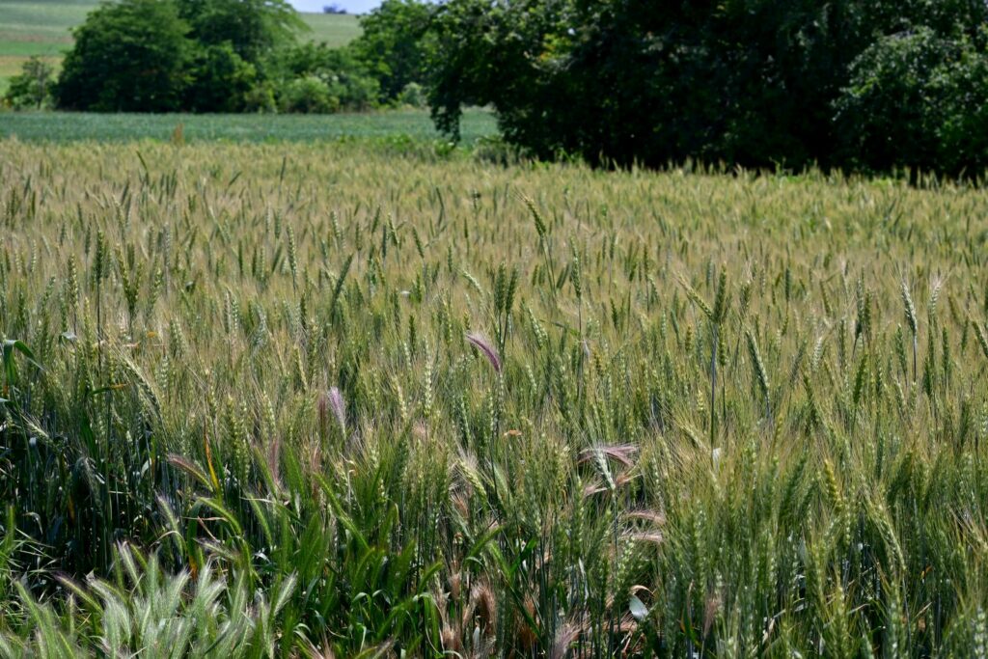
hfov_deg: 23.9
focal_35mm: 85
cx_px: 494
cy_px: 330
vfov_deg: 16.1
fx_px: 2333
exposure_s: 1/100
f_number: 14
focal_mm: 85
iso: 64
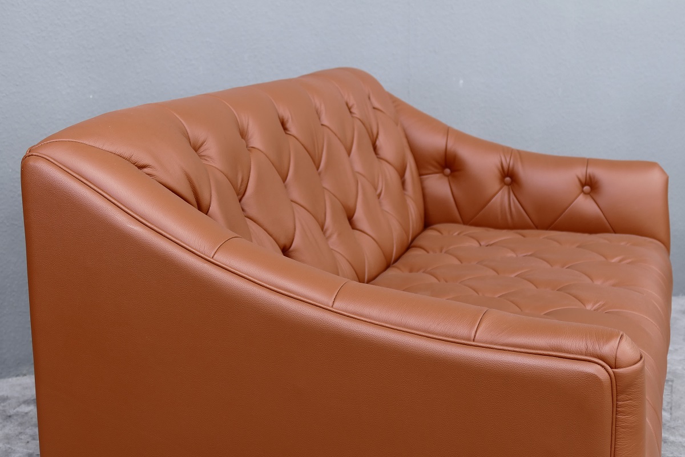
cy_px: 228
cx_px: 342
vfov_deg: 23.8
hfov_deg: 35.1
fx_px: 1084
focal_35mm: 57
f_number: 3.5
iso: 125
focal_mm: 20.62
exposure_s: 1/2.5
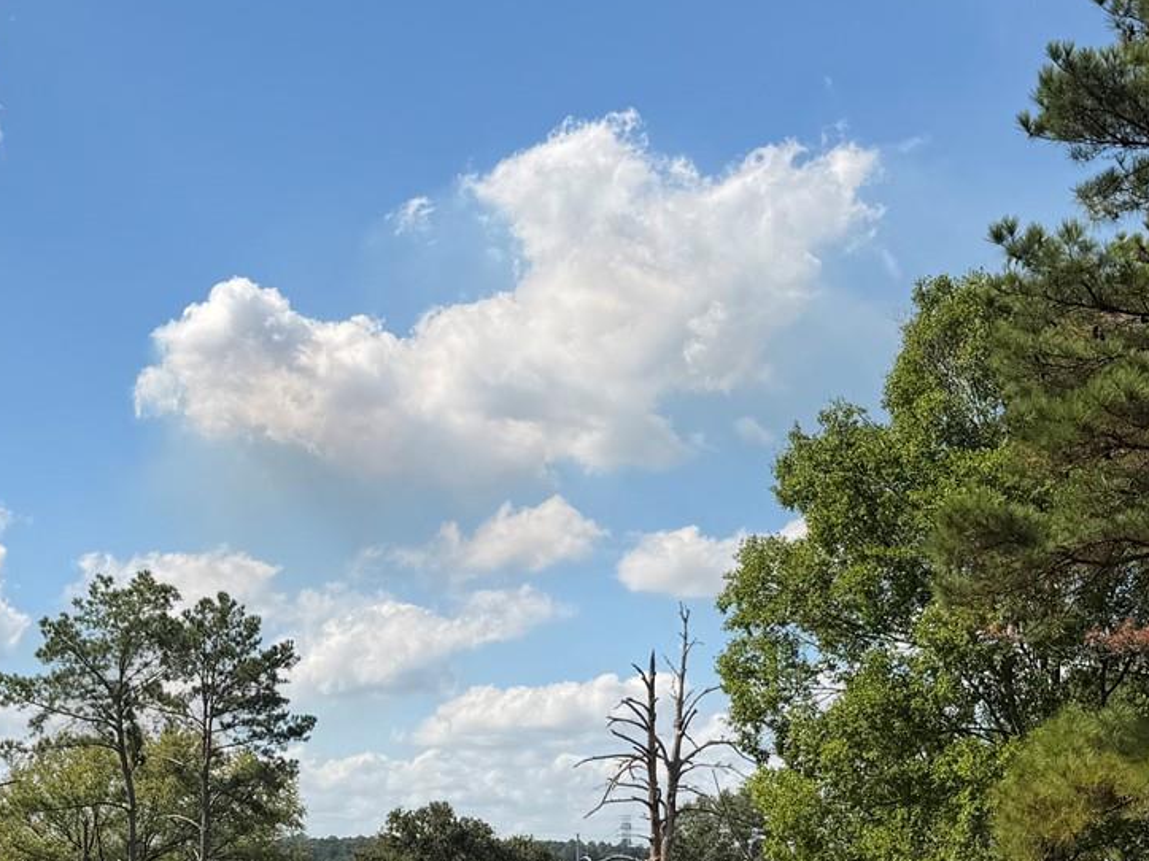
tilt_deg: +3.2
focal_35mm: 68
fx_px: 2257
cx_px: 466
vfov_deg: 21.2
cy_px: 745
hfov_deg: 28.5
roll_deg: +0.5
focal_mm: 6.76
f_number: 1.78
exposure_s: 1/6711
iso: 80
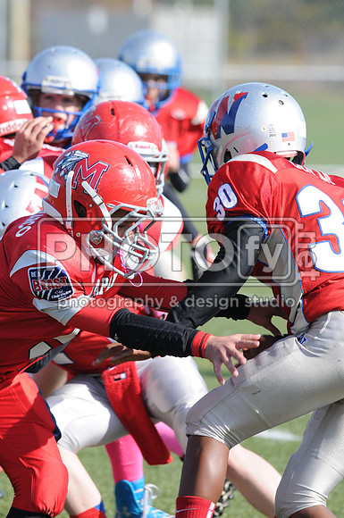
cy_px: 259
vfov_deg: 4.6
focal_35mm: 450
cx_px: 172
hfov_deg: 3.0
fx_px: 6469
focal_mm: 300
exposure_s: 1/500
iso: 200
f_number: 6.3
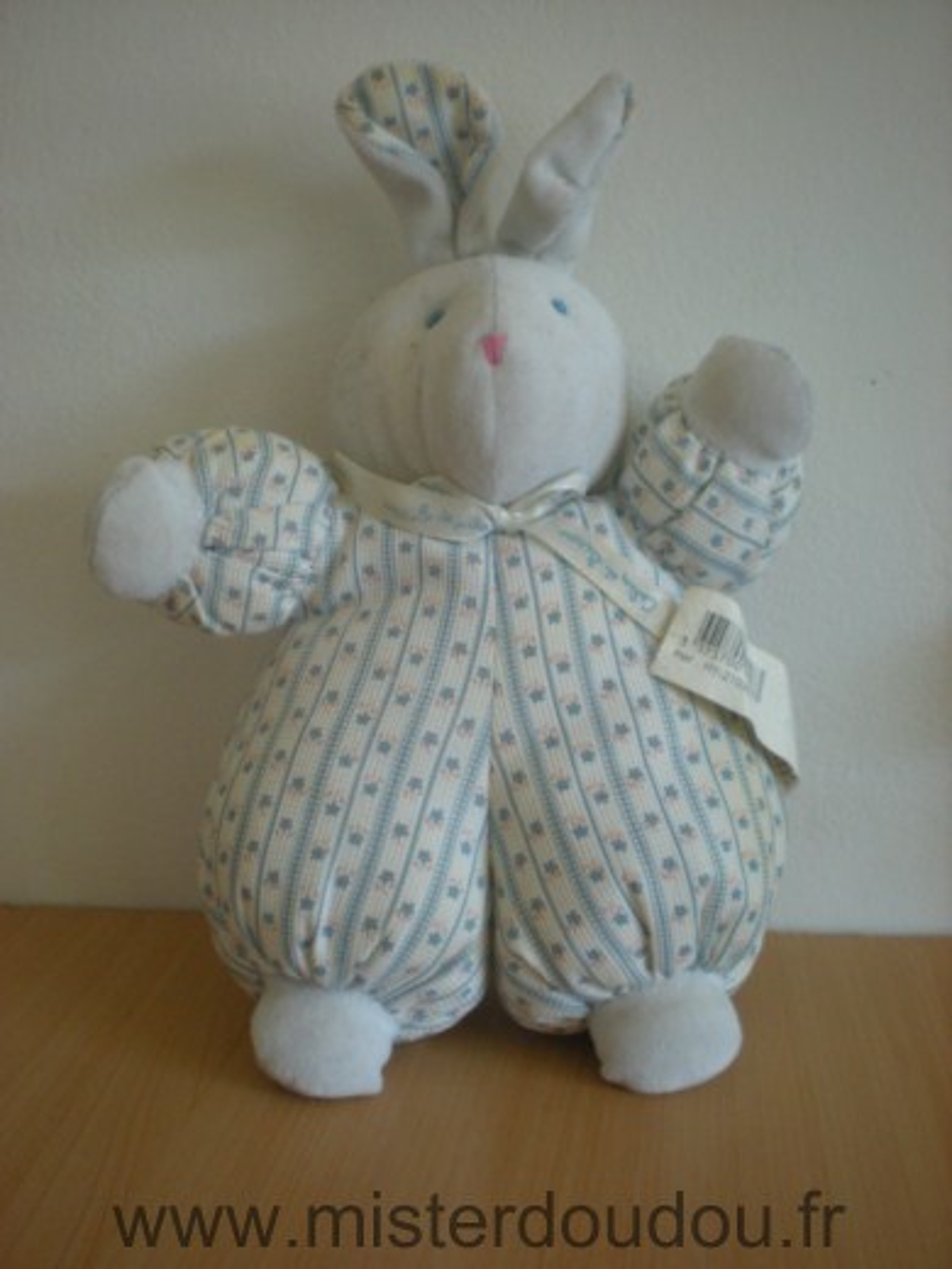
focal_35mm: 38
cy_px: 634
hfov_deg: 37.7
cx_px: 476
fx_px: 1393
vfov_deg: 49.0
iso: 200
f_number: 3.1
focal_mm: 6.3
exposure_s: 1/26.6
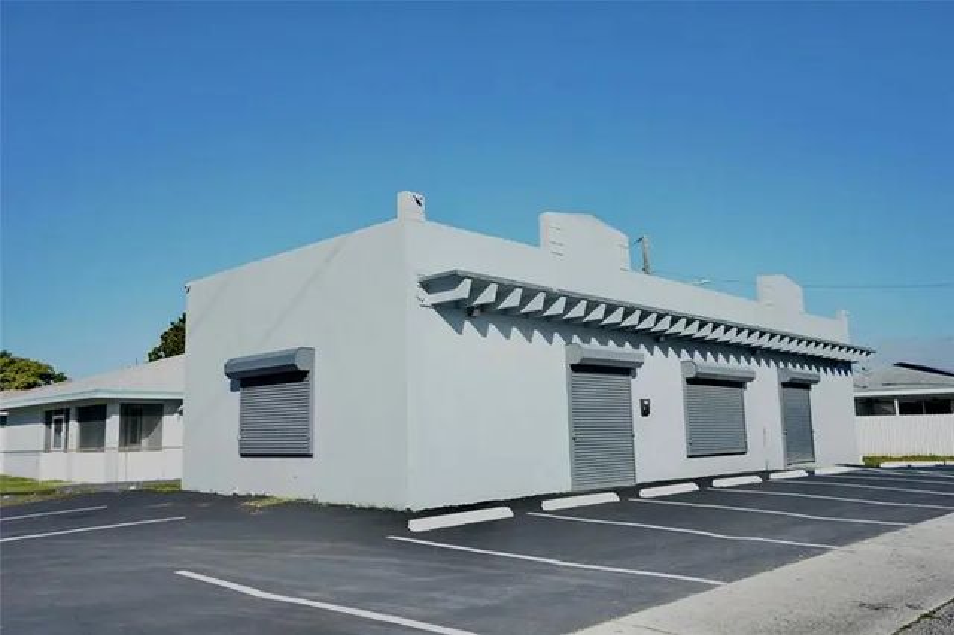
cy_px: 318
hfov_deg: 63.7
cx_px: 477
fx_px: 768
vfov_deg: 44.9
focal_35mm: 29
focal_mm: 29
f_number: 3.5
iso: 640
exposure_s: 1/3200
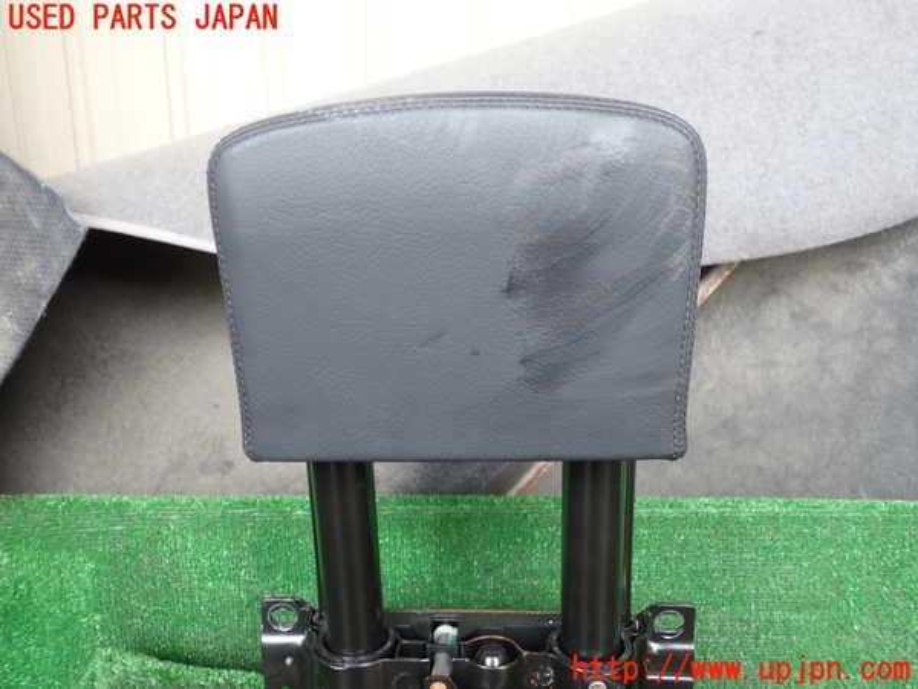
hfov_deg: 60.0
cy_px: 344
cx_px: 459
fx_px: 796
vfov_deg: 46.8
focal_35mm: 30
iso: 125
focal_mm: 5.4
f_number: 2.3
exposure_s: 1/60
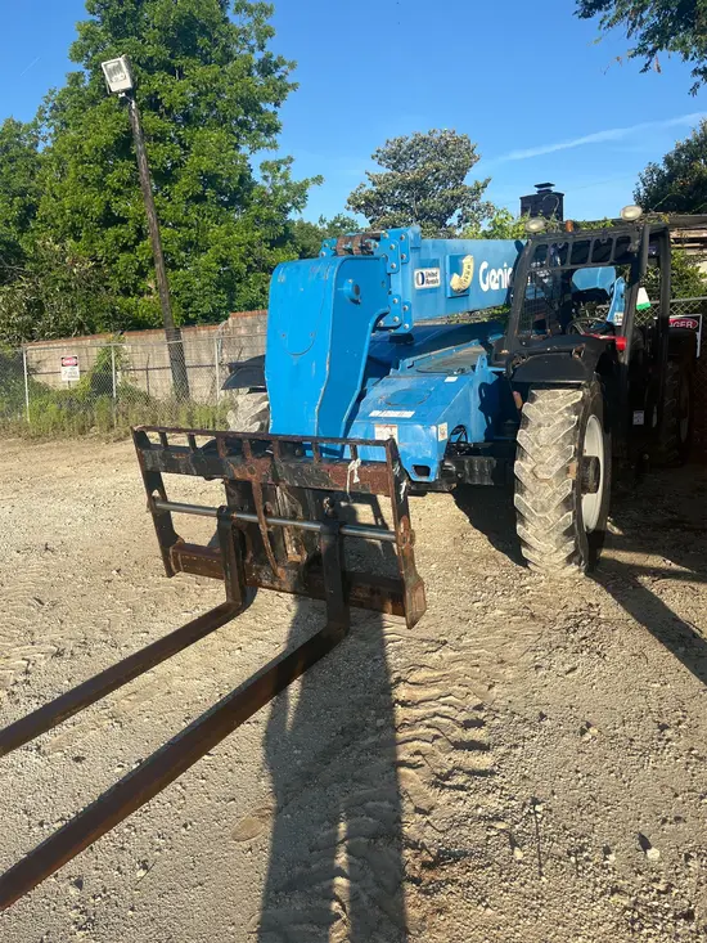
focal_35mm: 26
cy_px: 472
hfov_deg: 53.1
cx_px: 354
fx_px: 708
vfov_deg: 67.3
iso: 50
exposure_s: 1/2268
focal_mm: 5.1
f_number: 1.6
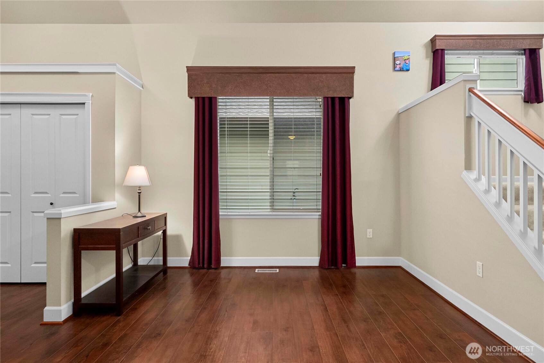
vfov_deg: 62.0
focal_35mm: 20
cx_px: 272
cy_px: 182
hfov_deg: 83.9
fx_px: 302
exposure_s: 1/10
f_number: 7.1
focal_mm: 20
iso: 1000
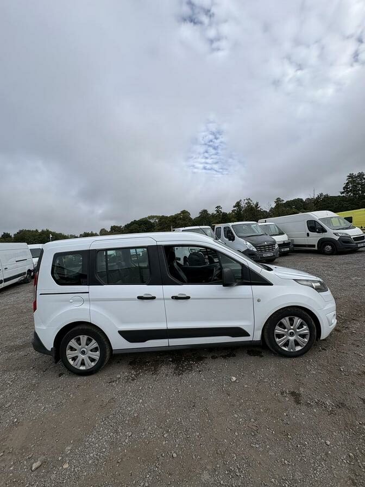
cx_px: 182
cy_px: 244
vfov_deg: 102.1
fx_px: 197
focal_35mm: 14
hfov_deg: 85.7
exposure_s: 1/1637
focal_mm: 2.22
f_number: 2.2
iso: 50
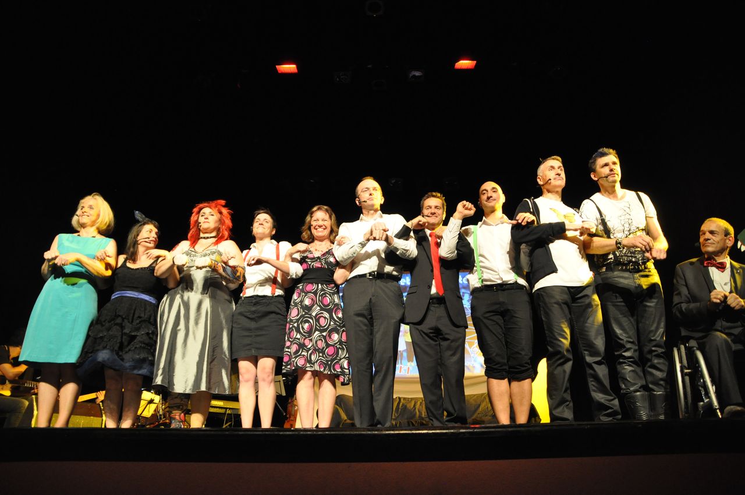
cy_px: 248
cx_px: 372
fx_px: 558
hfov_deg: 67.4
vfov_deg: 47.8
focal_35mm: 27
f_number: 3.5
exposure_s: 1/30
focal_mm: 18
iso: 1600
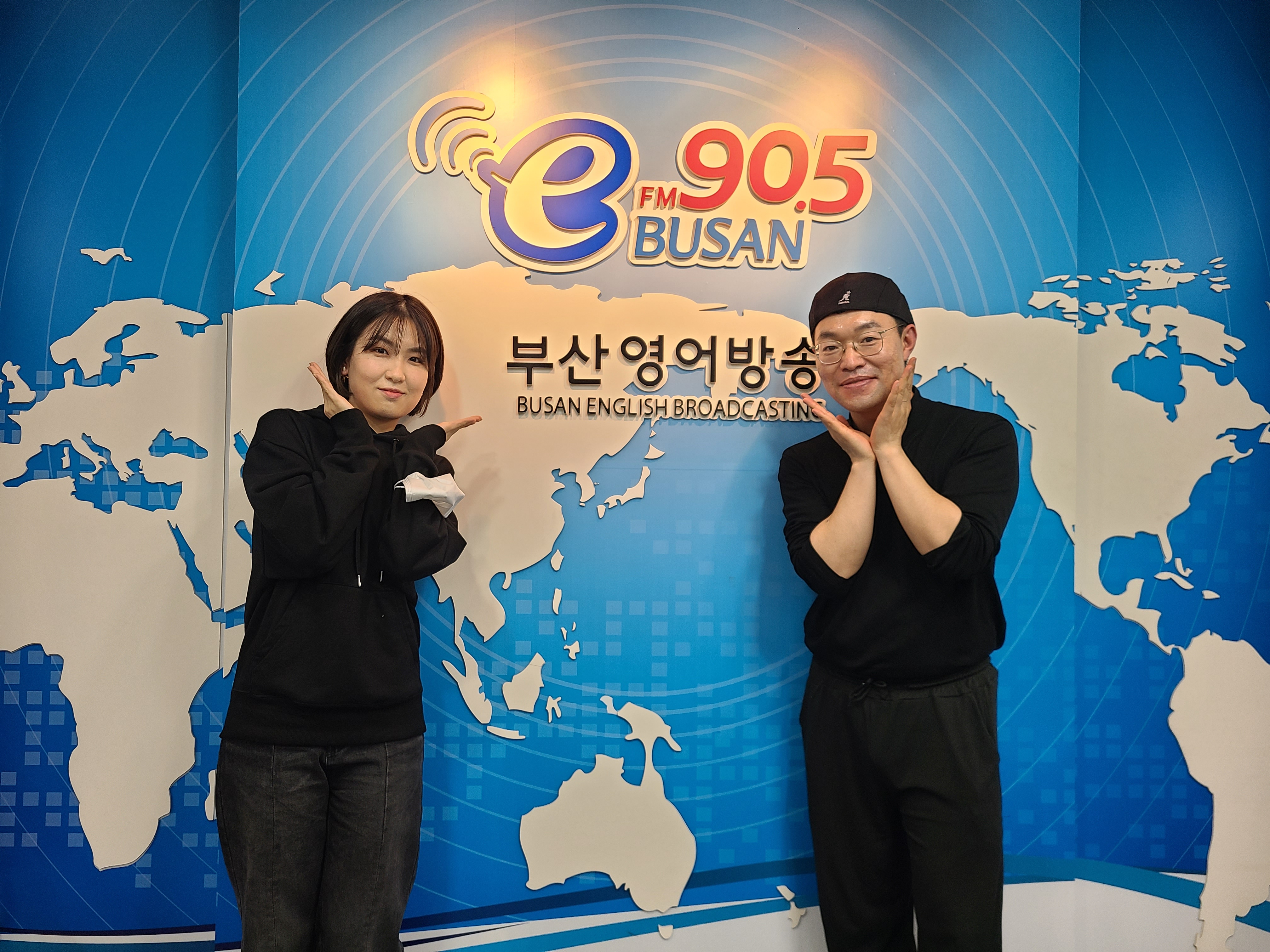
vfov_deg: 53.1
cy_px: 476
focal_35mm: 26
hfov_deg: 67.3
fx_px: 954
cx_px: 635
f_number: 1.8
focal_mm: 5.4
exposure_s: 1/60
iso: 80
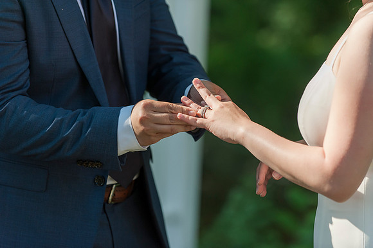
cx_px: 186
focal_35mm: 160
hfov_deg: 12.8
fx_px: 1657
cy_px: 124
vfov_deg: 8.6
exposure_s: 1/1600
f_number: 3.5
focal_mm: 160
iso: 800
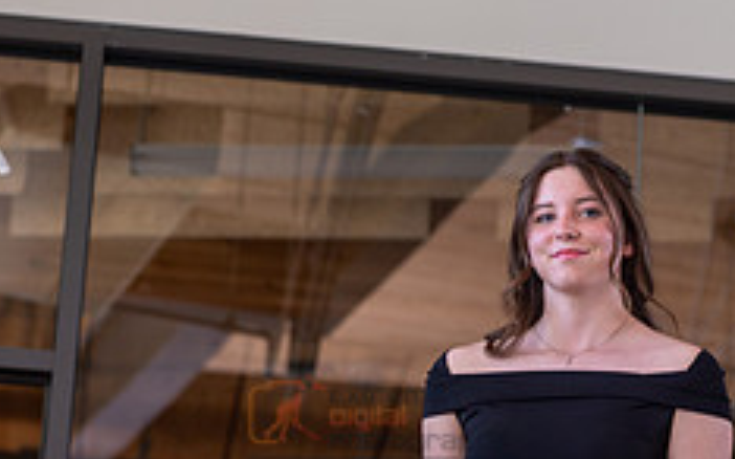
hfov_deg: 10.4
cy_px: 423
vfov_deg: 6.5
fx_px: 4044
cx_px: 383
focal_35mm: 202
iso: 125
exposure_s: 1/160
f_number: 3.2
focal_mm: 80
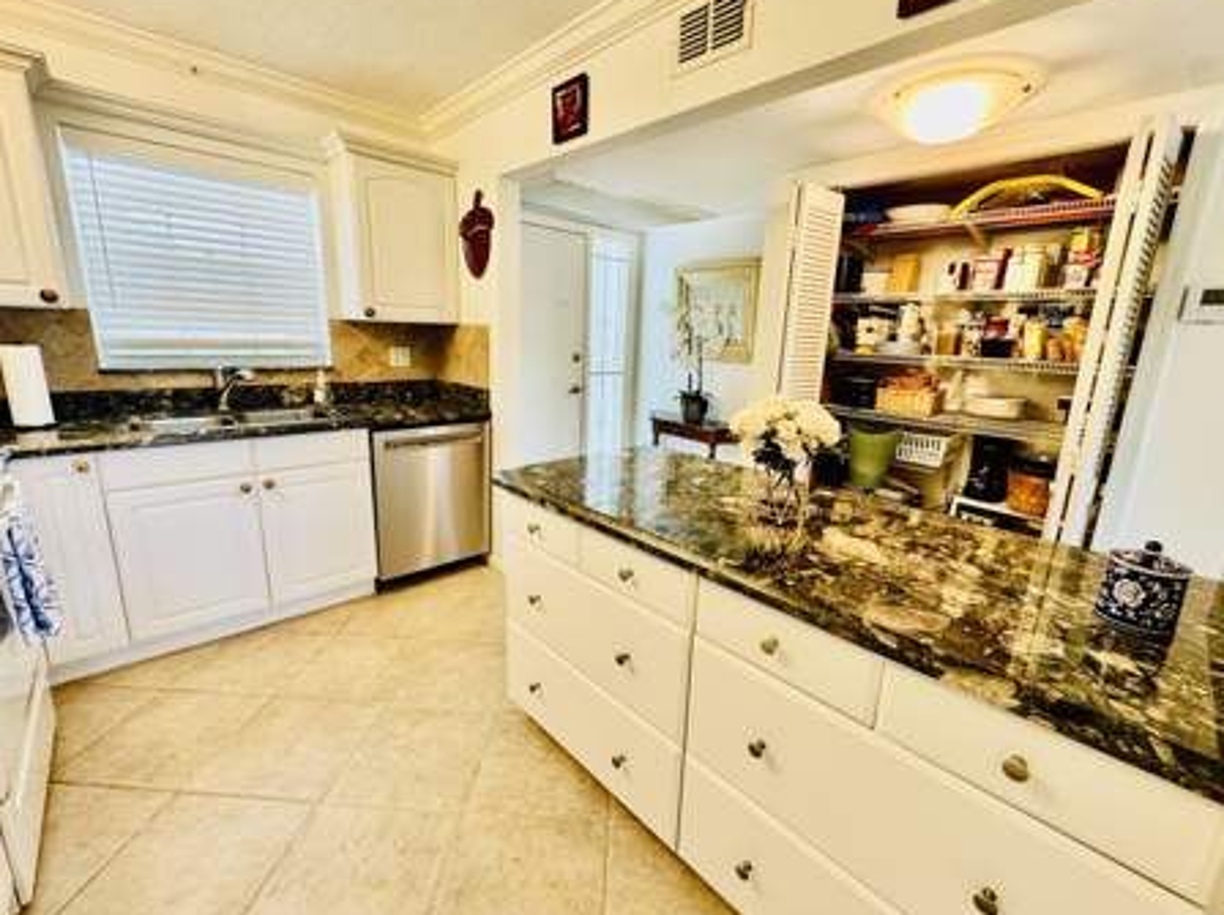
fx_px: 530
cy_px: 452
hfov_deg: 98.2
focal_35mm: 15
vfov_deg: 81.6
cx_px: 612
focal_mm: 2.22
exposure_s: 1/60
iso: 160
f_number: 2.2
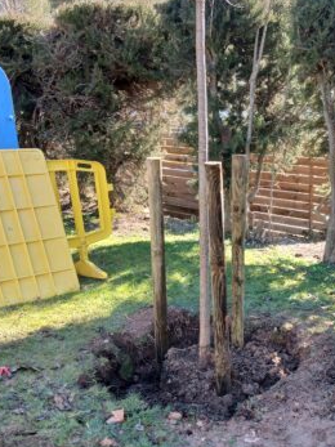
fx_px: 581
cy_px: 271
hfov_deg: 31.3
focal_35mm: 45
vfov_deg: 41.9
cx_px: 272
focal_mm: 3.98
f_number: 1.8
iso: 25
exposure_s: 1/50
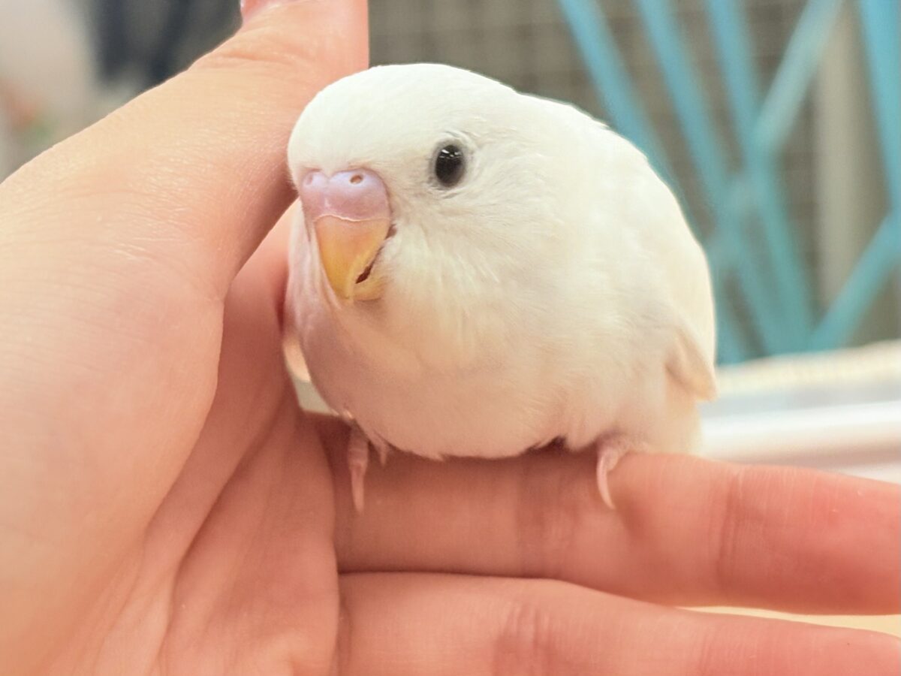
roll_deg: +4.1
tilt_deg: -1.7
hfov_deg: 36.8
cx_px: 450
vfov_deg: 28.0
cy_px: 338
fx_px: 1353
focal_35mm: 52
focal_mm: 5.96
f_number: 1.6
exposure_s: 1/100
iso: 50
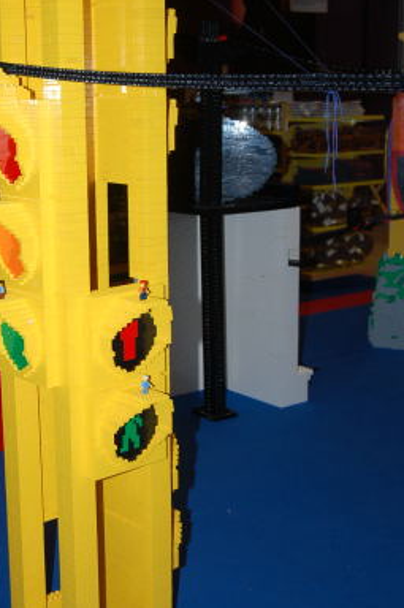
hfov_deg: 22.4
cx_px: 107
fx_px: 1013
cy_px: 249
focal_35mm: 60
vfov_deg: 33.4
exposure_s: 1/60
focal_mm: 24
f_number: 4
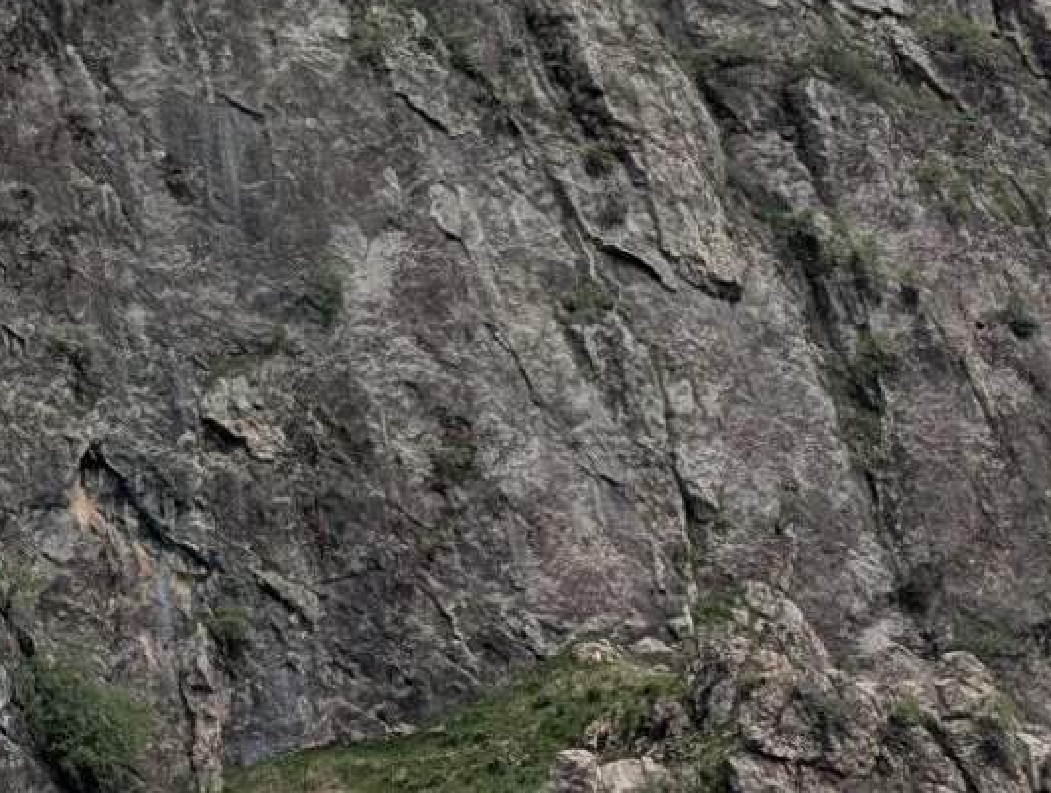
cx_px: -390
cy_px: -337
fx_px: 2738
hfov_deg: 19.6
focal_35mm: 90
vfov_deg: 15.4
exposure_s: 1/3058
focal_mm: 6.81
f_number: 1.85
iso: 47
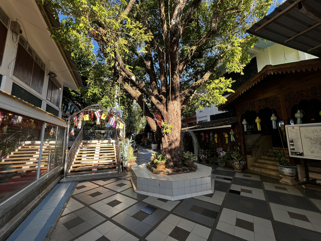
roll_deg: +0.8
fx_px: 121
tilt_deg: +8.1
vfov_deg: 89.9
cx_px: 160
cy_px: 120
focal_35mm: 13
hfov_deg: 106.2
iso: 32
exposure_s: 1/211
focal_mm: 1.57
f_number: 1.8
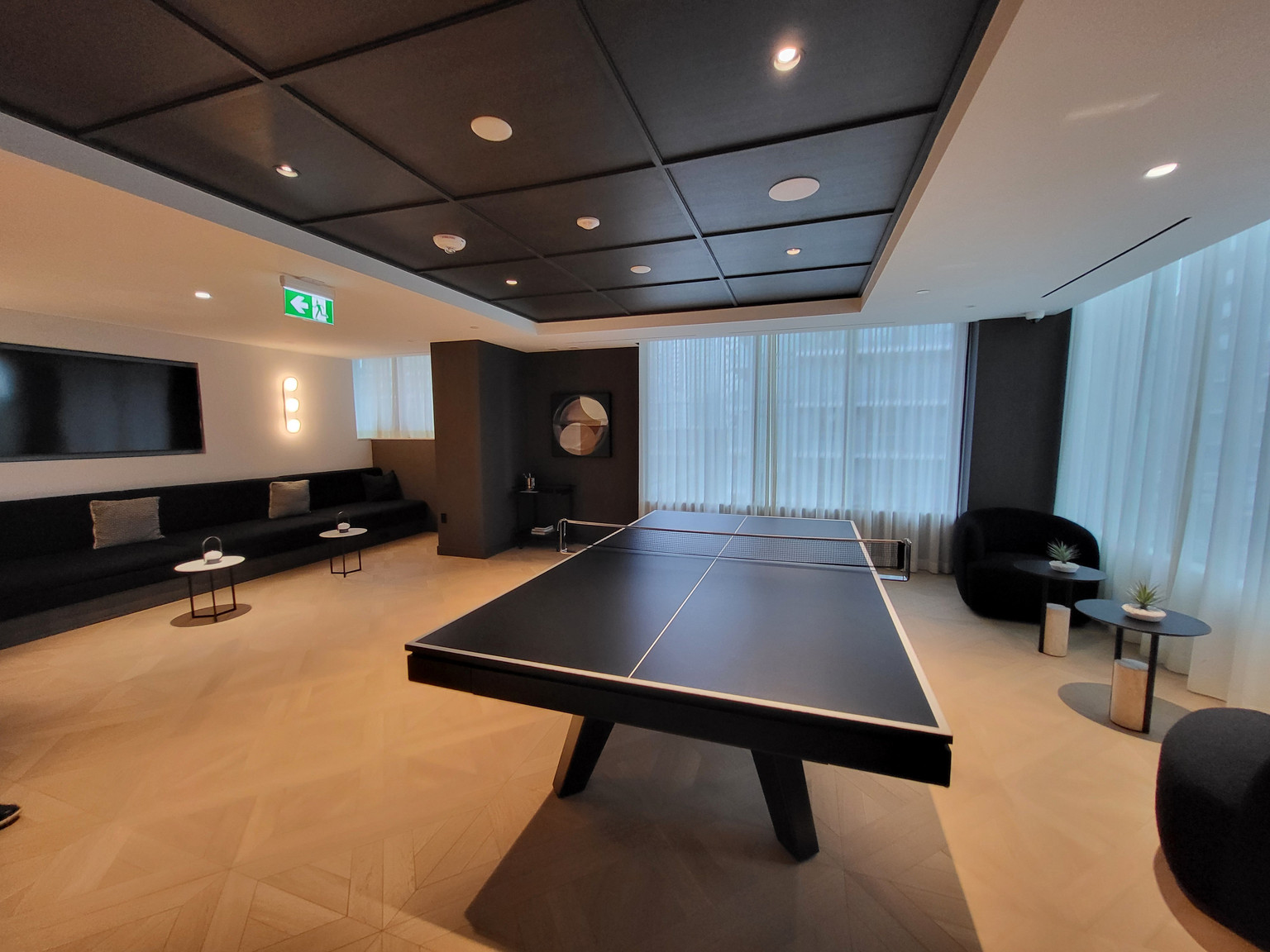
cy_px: 476
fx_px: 477
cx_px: 635
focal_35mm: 13
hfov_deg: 106.2
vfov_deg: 89.9
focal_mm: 1.74
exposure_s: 1/60
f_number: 2.2
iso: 320
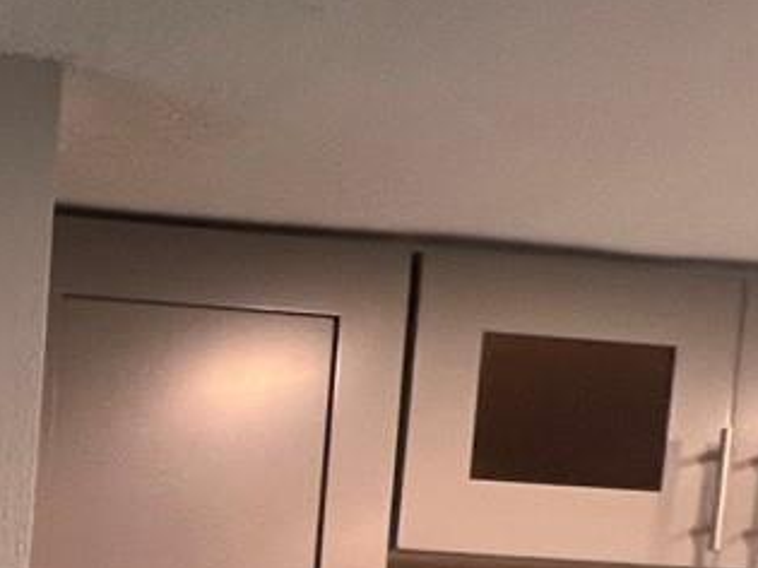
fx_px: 1445
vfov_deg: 18.7
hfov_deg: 20.4
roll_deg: -1.5
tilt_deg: -3.8
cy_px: 929
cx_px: -621
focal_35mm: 66
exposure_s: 1/120
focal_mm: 1.57
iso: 160
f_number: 1.8
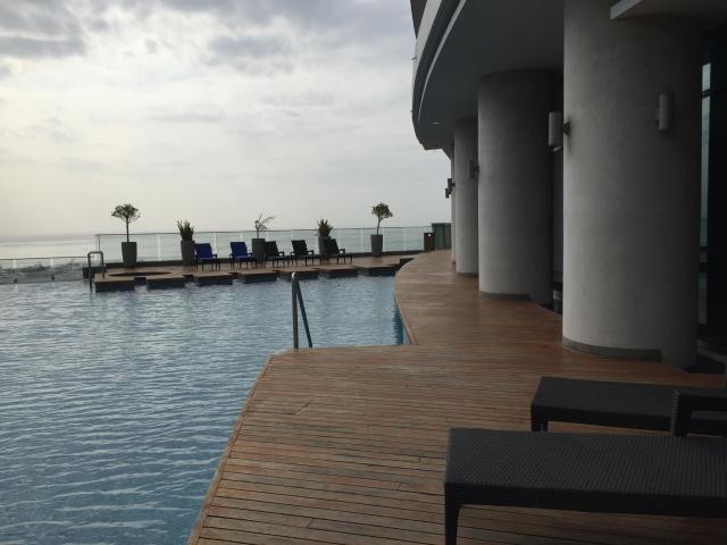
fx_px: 609
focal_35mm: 29
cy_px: 272
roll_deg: +1.5
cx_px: 364
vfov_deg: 48.2
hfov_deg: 61.7
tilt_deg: -5.5
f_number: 2.2
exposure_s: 1/4405
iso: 32
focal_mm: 4.15
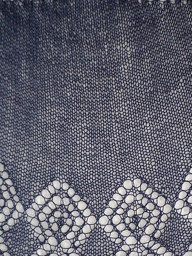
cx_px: 105
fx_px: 332
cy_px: 176
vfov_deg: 41.4
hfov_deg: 32.2
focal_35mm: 45
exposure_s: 1/50
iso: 200
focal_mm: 5.05
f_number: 3.5
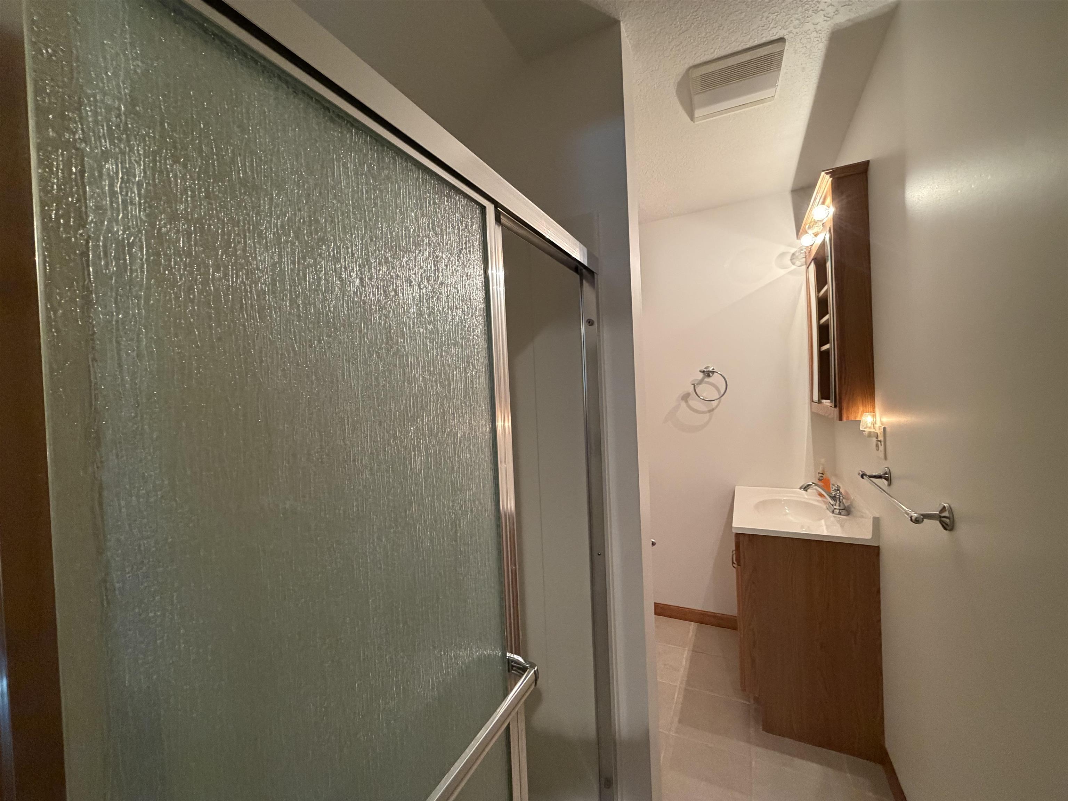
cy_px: 400
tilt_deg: -0.9
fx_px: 432
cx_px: 534
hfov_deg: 102.1
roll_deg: +2.7
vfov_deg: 85.7
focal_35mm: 14
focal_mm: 2.22
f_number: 2.2
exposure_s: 1/60
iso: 500
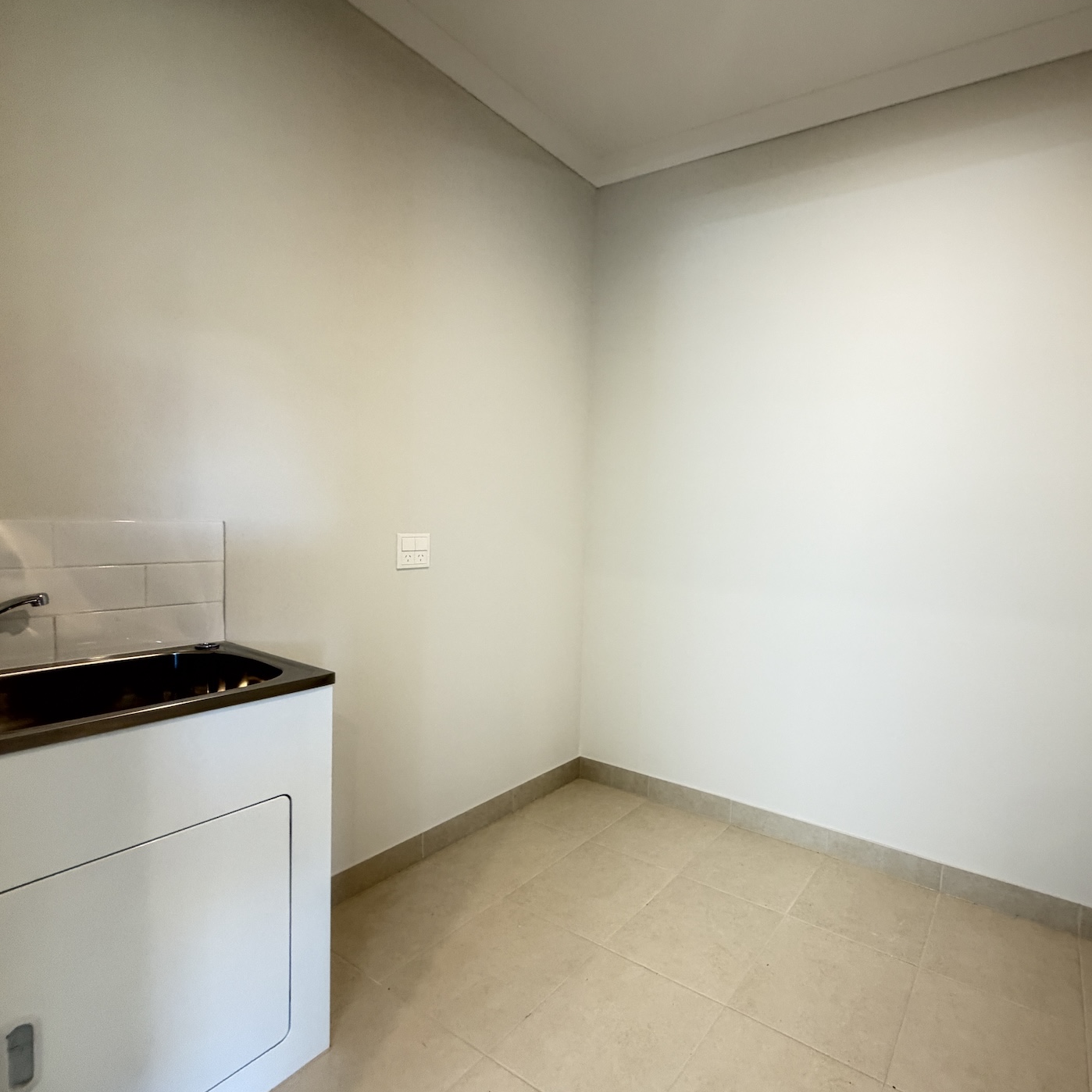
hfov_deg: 81.2
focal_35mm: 17
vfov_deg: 84.0
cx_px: 725
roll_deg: -2.3
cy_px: 555
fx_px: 607
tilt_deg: -4.0
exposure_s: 1/50
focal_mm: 2.22
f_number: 2.2
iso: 320
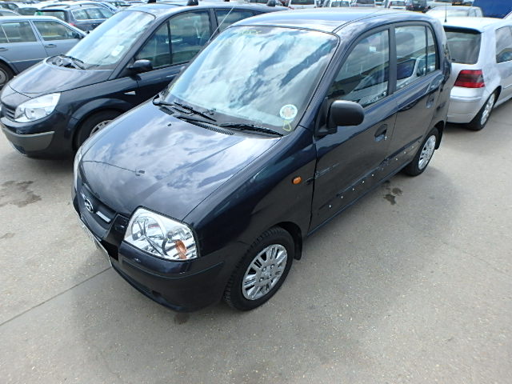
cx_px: 256
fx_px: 311
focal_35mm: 21
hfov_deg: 79.0
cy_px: 192
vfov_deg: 63.4
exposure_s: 1/640
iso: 125
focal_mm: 3.7
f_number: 3.5
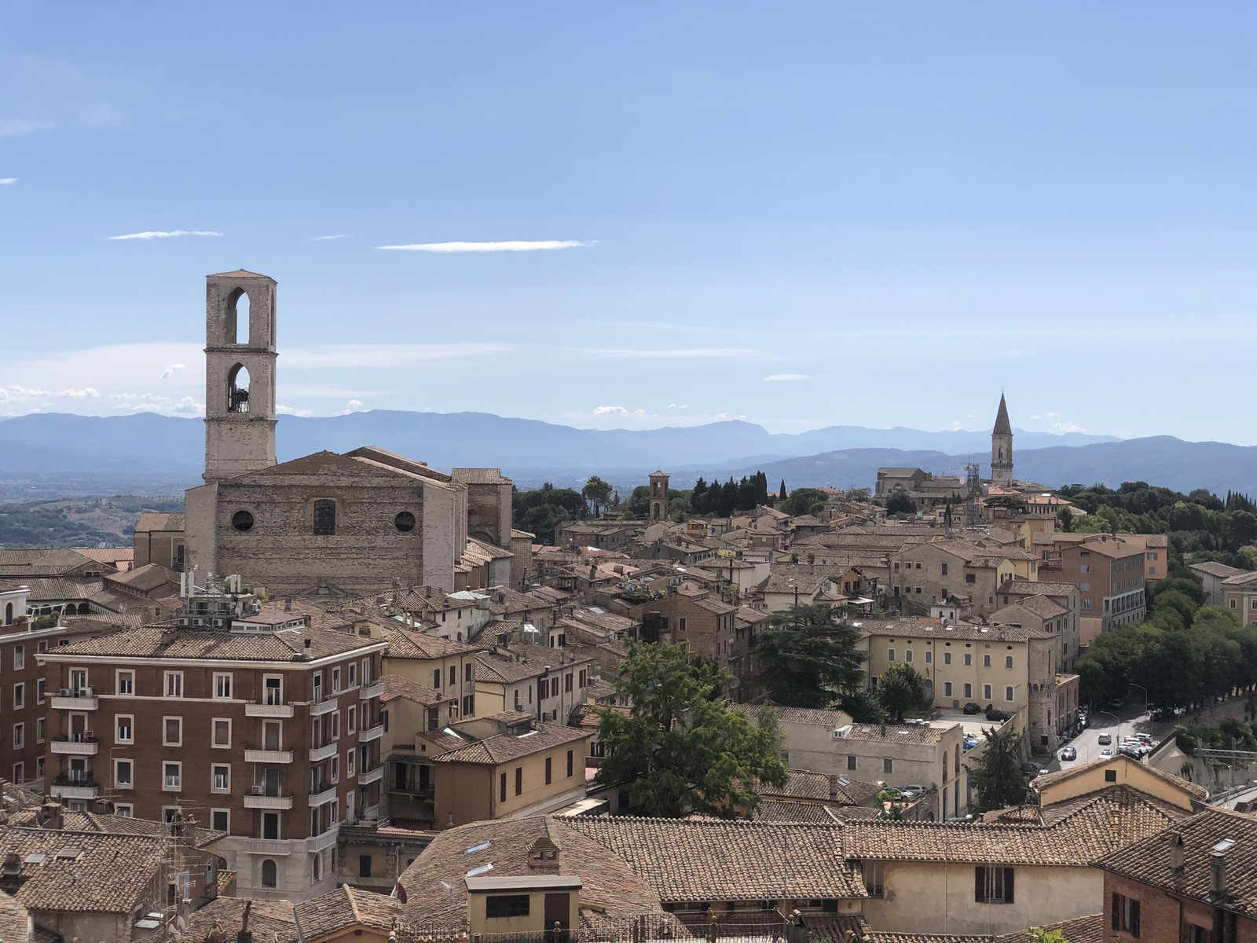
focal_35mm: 52
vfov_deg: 28.0
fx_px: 1888
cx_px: 628
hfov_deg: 36.8
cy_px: 472
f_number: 2.4
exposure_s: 1/2088
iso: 16
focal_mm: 6
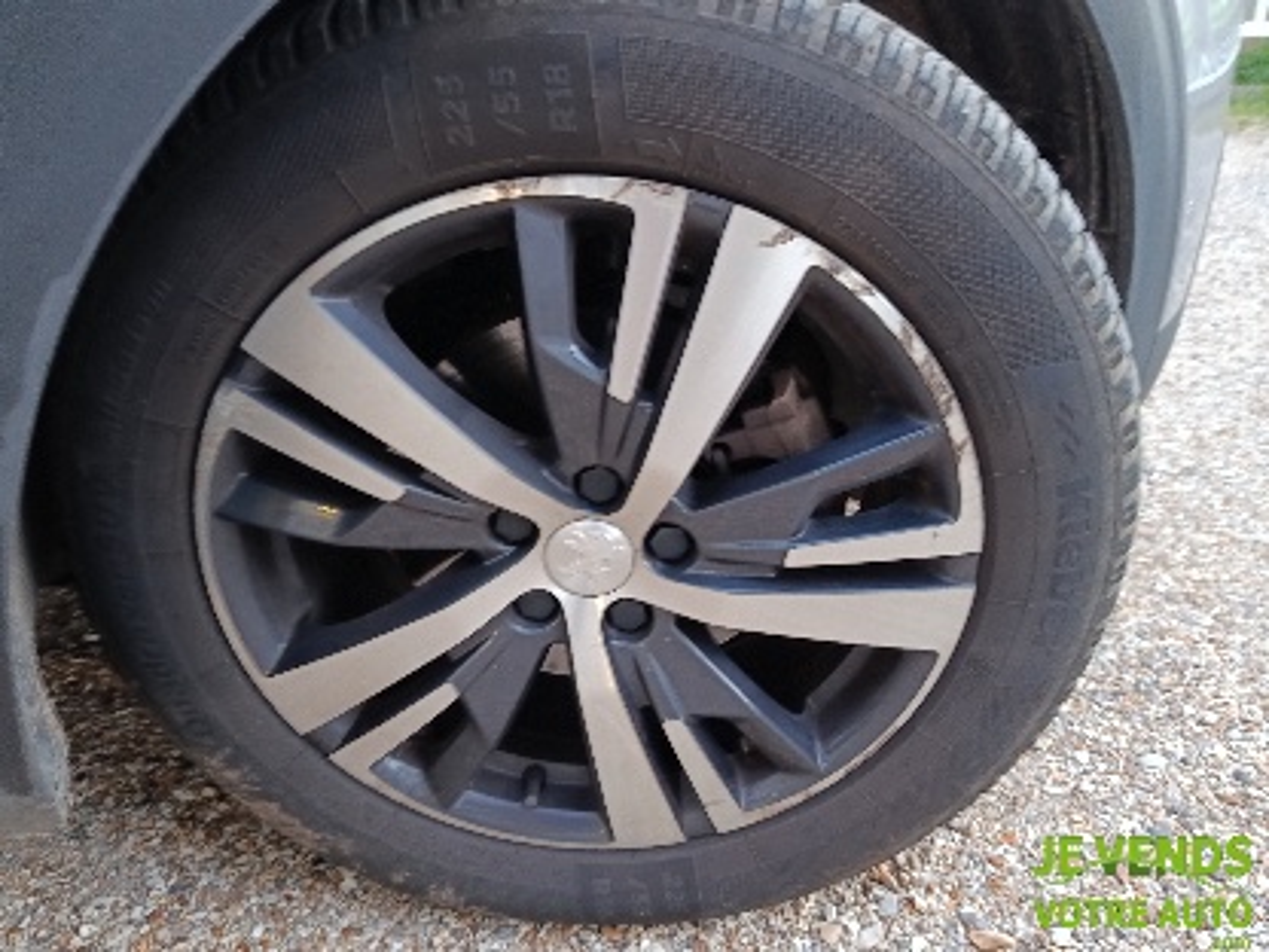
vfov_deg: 51.4
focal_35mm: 27
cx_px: 634
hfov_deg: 65.3
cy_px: 476
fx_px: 990
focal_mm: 5.24
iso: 1077
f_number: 1.7
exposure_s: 1/25
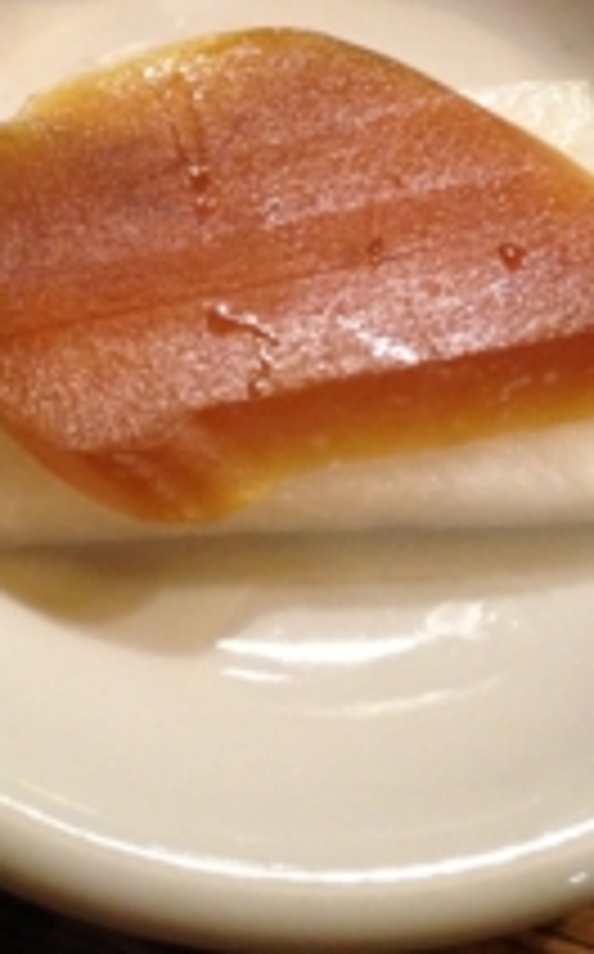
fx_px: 1818
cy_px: 198
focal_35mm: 70
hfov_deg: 18.6
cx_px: 279
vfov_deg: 28.8
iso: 400
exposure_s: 1/20
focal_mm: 4.28
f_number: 2.4
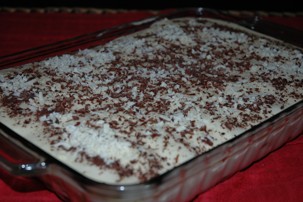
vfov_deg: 19.7
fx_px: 580
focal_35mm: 69
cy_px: 101
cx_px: 152
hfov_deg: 29.3
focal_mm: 46
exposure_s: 1/60
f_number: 4.5
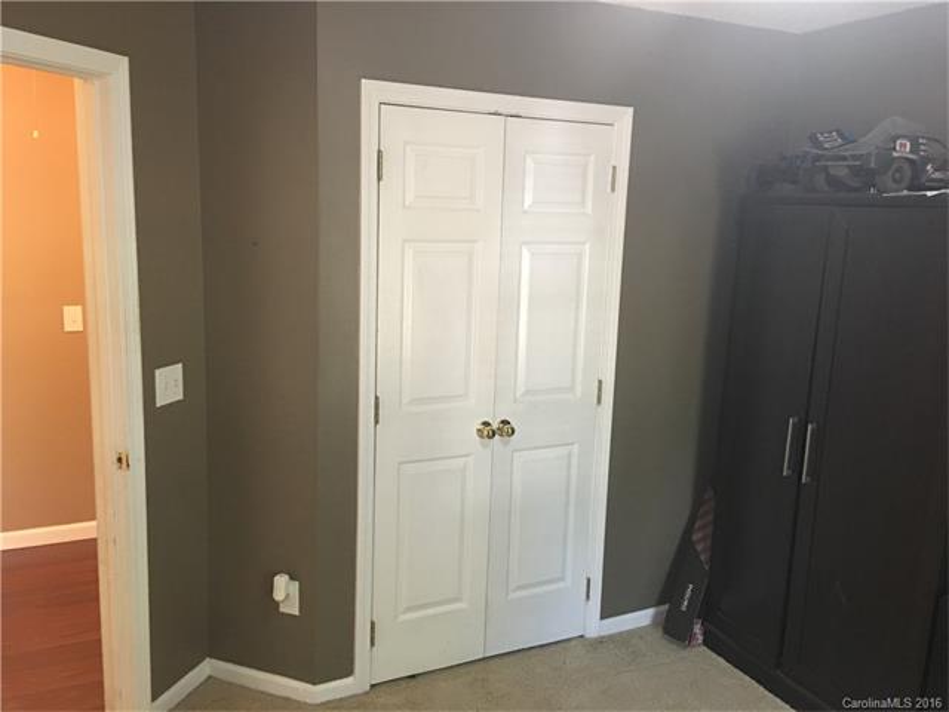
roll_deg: -3.4
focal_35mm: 29
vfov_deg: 48.2
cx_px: 474
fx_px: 795
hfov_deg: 61.7
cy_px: 356
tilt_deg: -9.3
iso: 100
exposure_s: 1/10
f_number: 2.2
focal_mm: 4.15
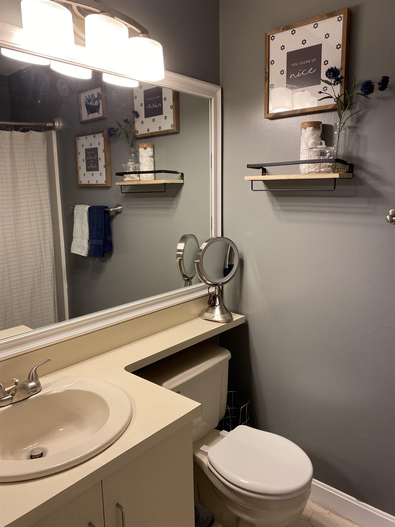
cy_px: 264
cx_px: 198
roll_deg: +0.7
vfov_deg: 67.3
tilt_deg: -7.9
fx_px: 396
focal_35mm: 26
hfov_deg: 53.1
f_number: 1.8
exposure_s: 1/120
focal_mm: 4.25
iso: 125
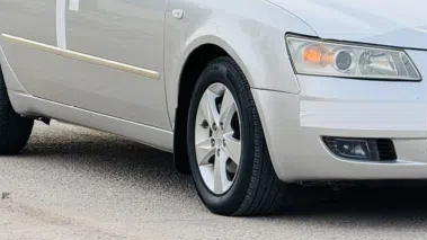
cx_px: 288
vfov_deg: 5.5
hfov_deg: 9.7
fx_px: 2502
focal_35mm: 221
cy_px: 27
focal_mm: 15.66
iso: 50
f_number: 2.8
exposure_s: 1/241
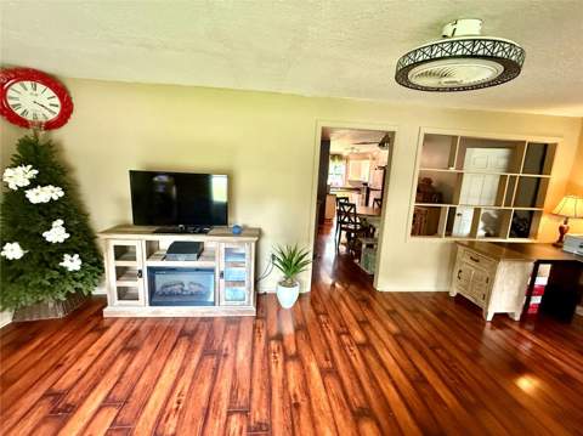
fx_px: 236
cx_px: 292
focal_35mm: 14
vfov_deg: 85.6
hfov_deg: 102.1
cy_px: 218
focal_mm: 2.22
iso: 800
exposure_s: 1/60
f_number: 2.2
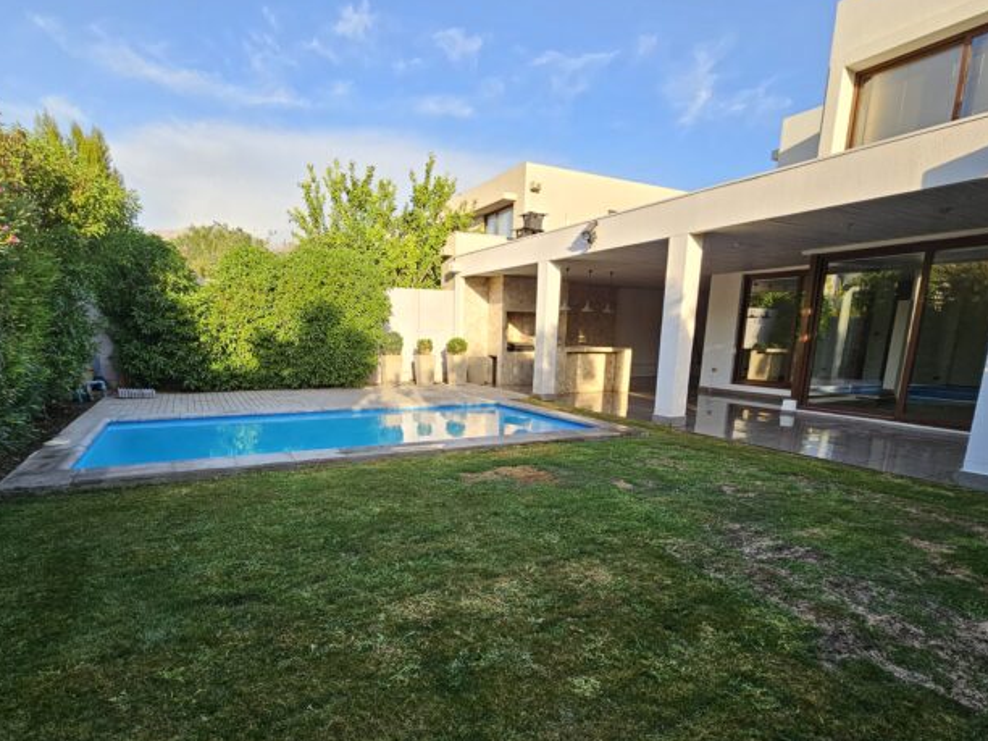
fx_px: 485
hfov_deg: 90.8
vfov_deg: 74.0
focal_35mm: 17
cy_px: 439
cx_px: 455
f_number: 2.2
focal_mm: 2.2
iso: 50
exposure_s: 1/488
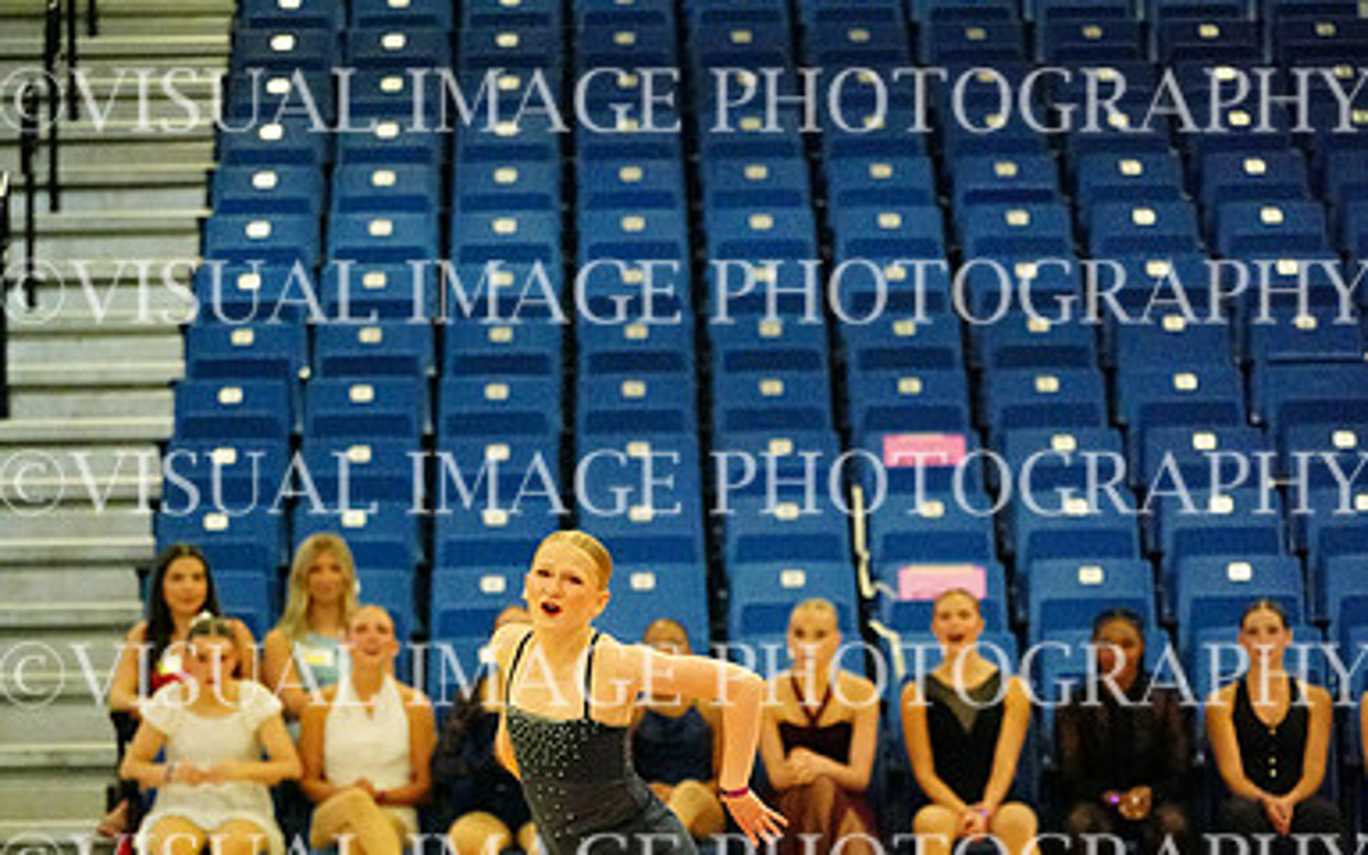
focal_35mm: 231
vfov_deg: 5.7
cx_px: 686
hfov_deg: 9.1
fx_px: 8612
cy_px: 962
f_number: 2.8
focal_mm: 150
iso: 25600
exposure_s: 1/1600
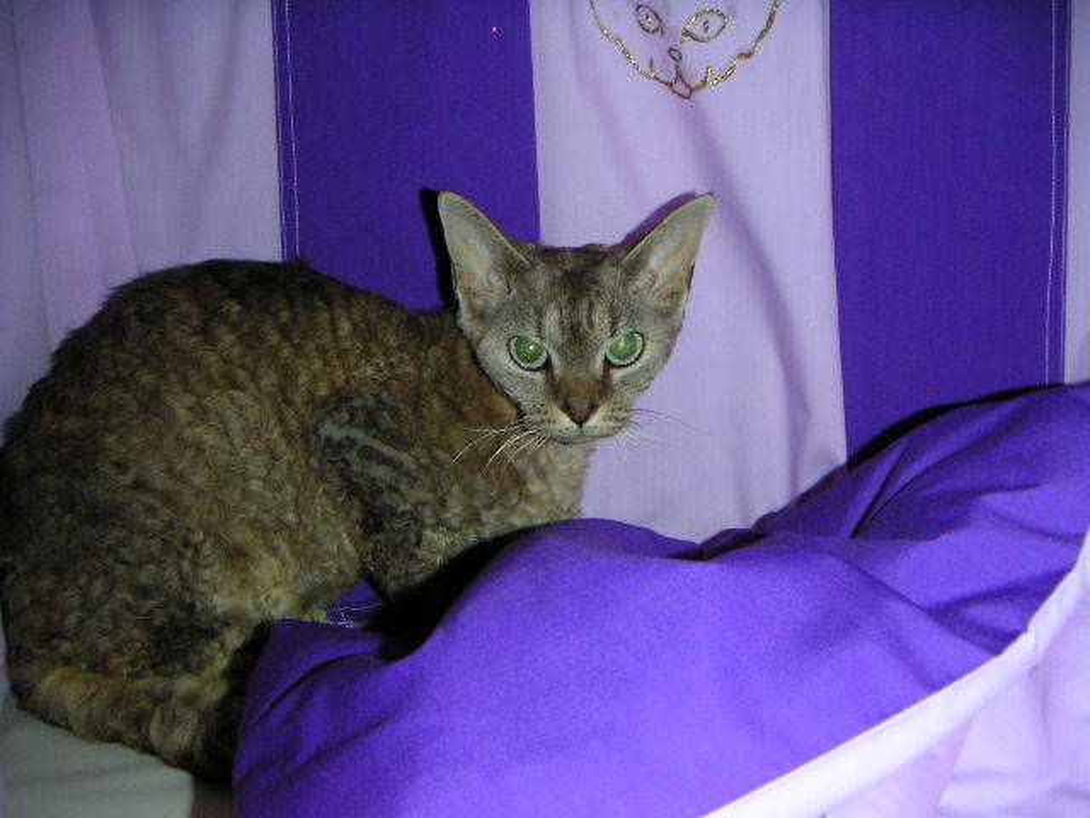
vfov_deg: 36.8
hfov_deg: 47.9
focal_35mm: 39
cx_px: 545
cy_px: 409
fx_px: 1228
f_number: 6.7
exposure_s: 1/45
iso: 200
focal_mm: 5.1
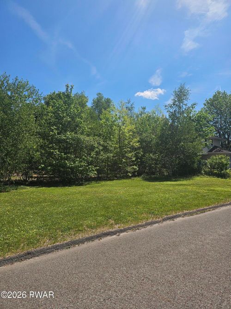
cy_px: 154
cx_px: 116
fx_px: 205
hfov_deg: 58.9
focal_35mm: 23
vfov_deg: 73.9
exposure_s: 1/994
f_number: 1.7
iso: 10
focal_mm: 6.3
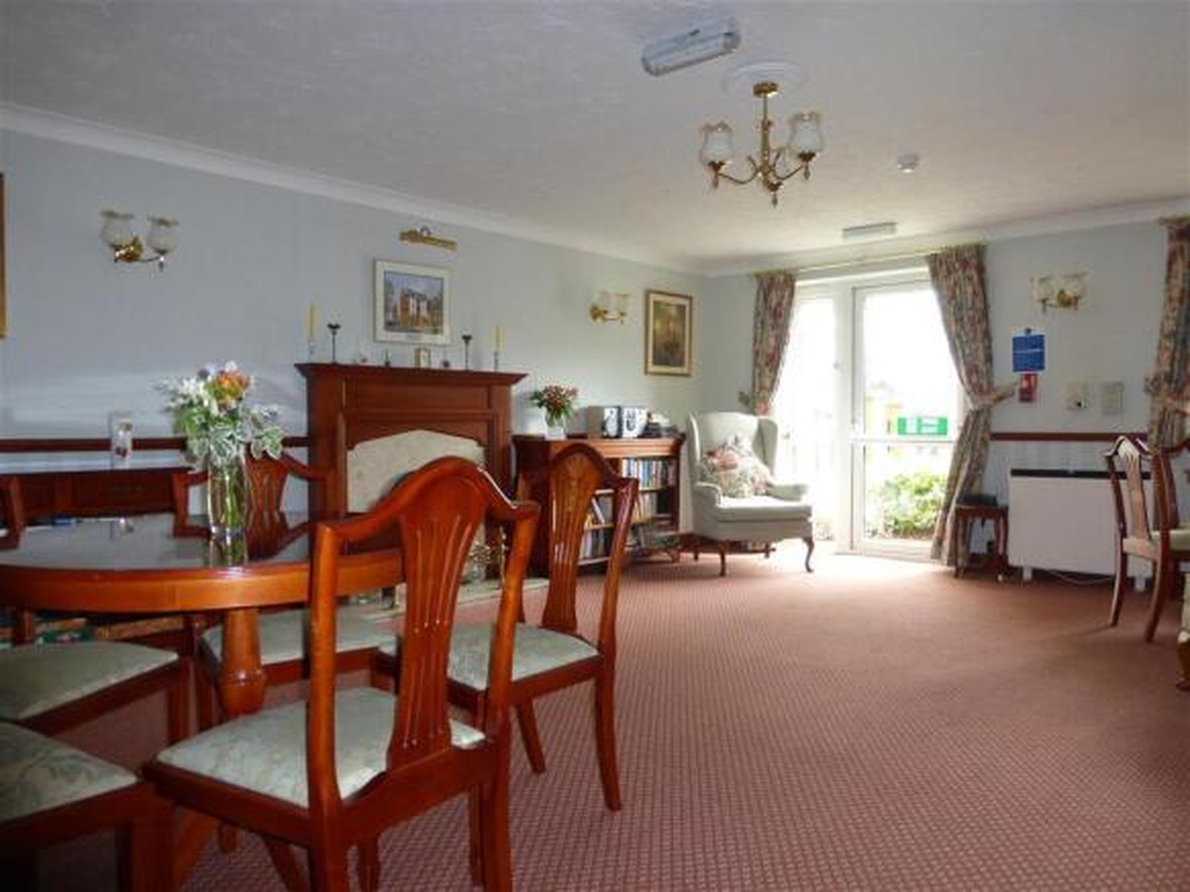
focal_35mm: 24
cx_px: 595
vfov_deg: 56.8
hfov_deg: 71.6
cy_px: 446
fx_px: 825
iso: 250
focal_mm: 4.3
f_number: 3.3
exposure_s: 1/60
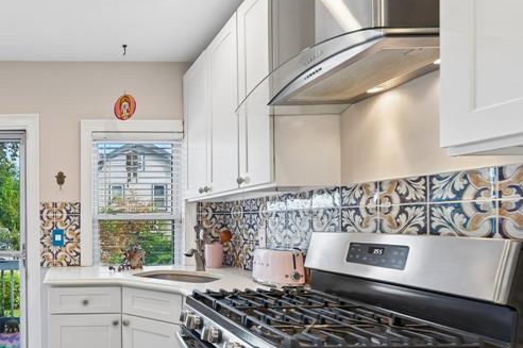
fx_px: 363
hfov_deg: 62.0
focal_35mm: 25
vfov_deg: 50.6
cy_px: 220
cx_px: 68
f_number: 5.6
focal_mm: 8
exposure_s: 1/18
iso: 160
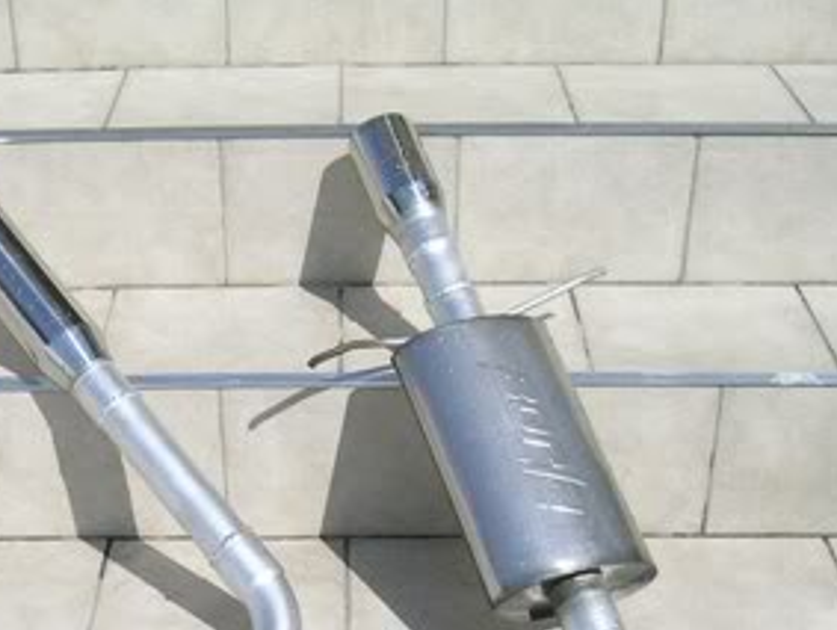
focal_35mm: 70
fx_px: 1695
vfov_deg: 20.2
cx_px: 287
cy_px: 680
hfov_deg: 27.6
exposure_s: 1/1024
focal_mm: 6.5
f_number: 4.6
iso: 50
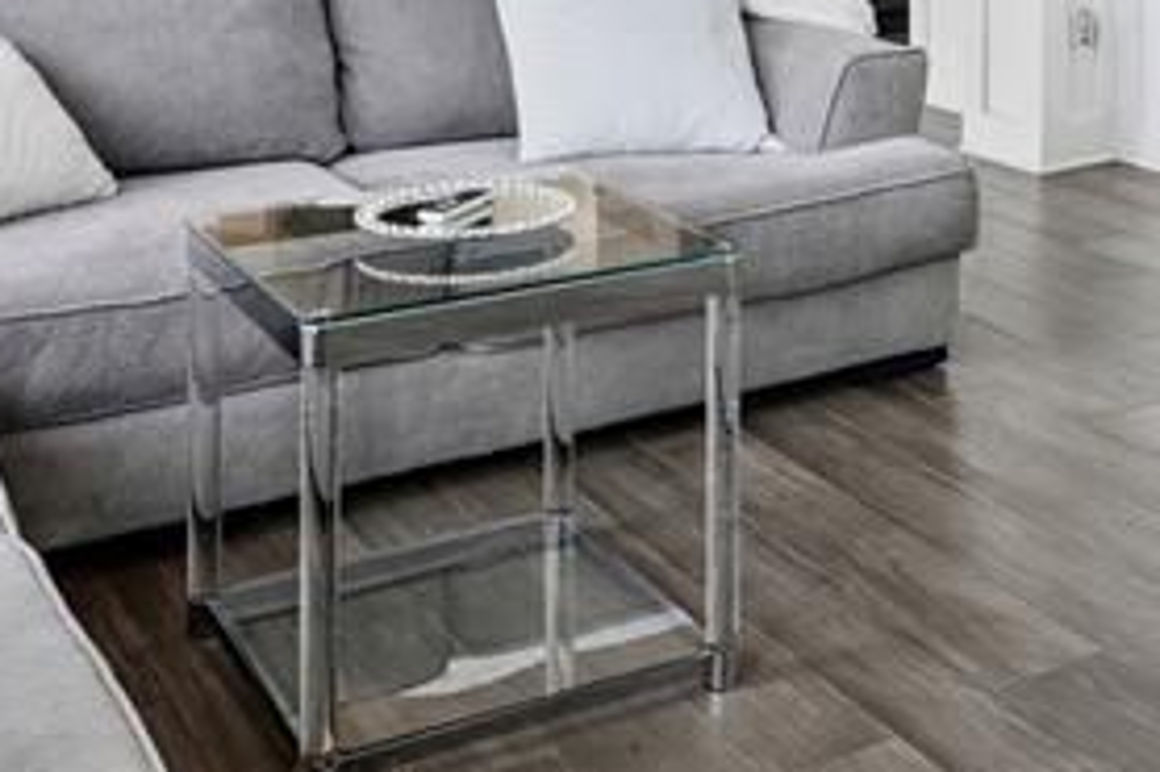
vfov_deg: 20.8
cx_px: 893
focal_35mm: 59
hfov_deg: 33.2
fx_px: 1900
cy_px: -246
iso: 250
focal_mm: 16
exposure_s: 1/200
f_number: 8
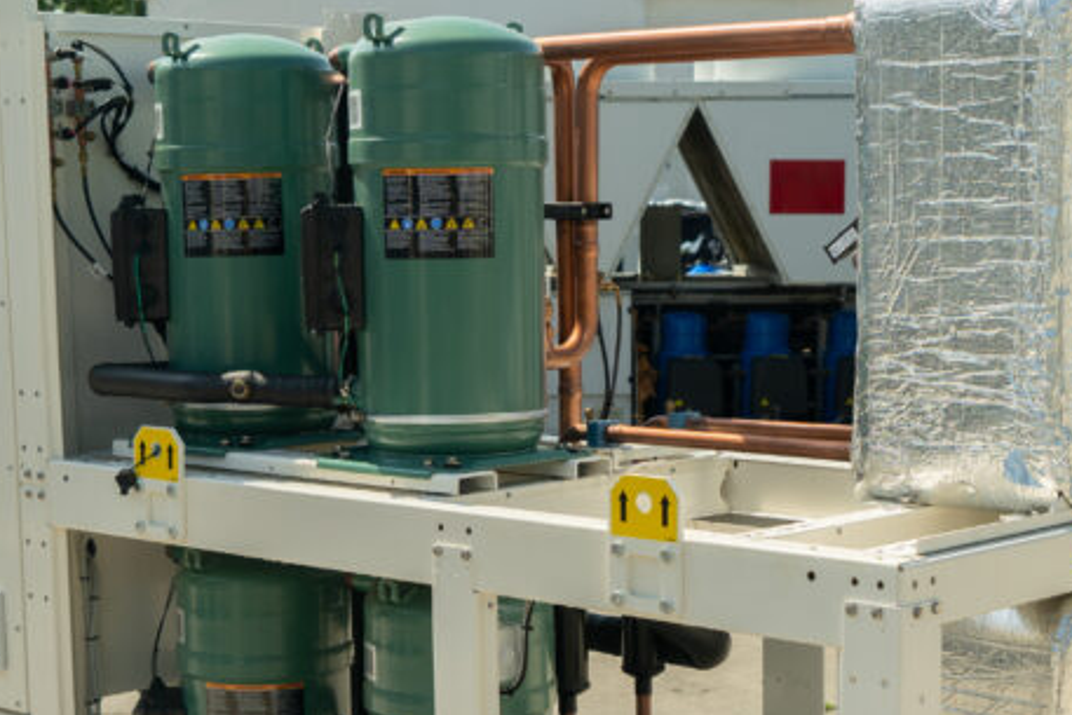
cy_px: 533
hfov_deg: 27.3
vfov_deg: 18.3
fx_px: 2204
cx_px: 601
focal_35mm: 74
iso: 100
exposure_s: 1/250
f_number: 5
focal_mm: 33
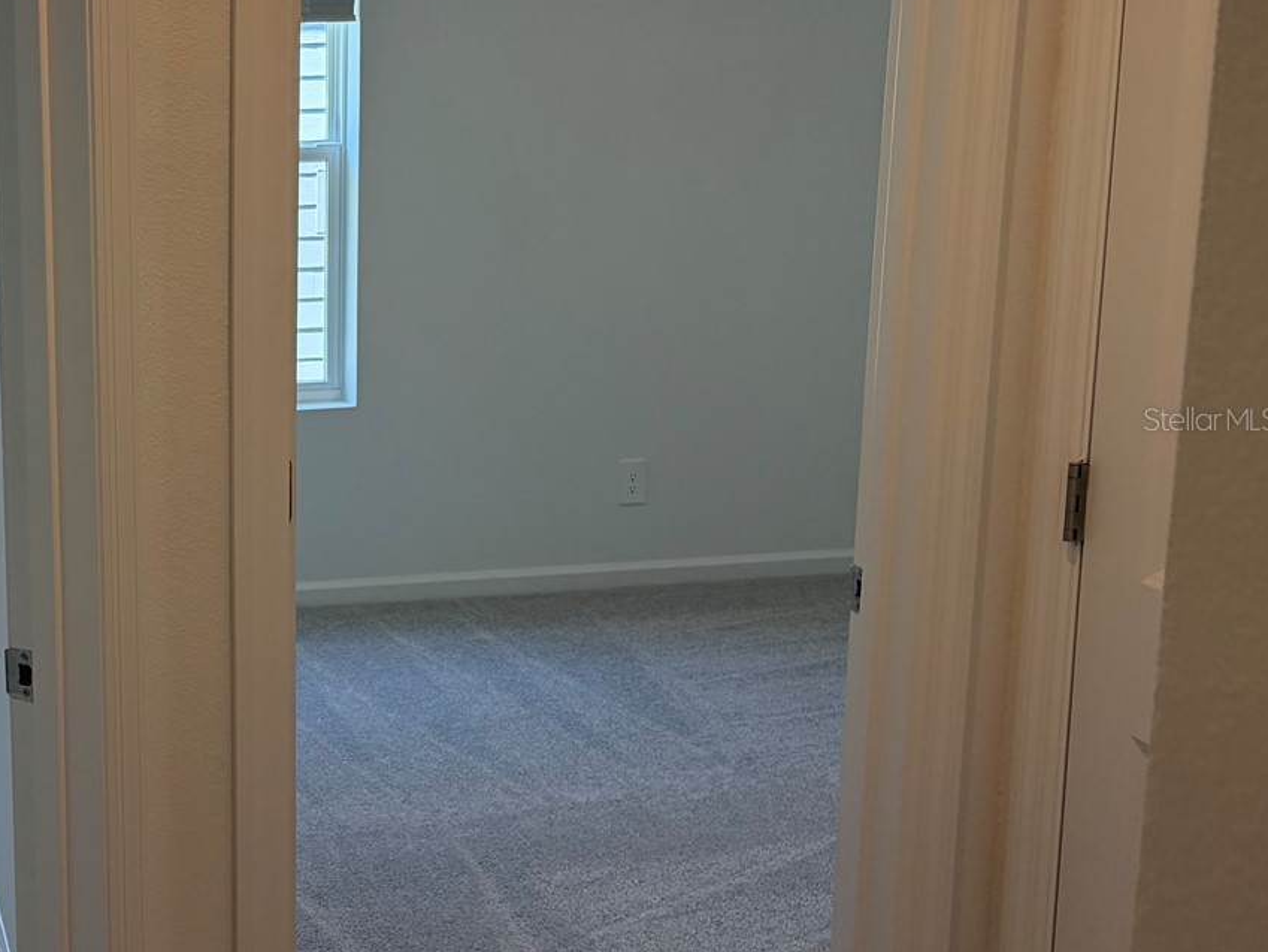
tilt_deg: -6.7
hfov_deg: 36.1
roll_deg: +1.6
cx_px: 90
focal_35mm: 49
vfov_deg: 29.7
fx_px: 1795
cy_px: 418
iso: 100
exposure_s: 1/227
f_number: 1.6
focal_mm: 5.96
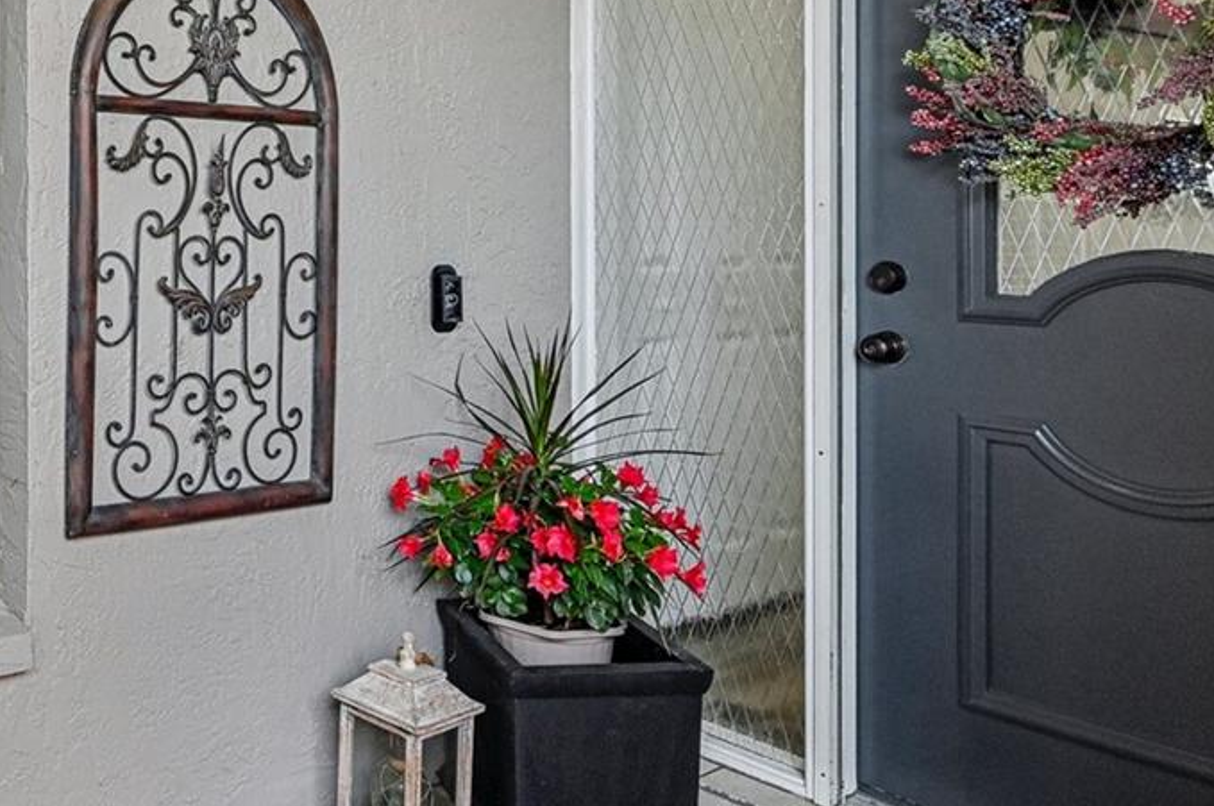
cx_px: 14
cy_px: 226
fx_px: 1111
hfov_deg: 47.9
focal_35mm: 33
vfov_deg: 39.1
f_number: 8
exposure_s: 1/50
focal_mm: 14
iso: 400
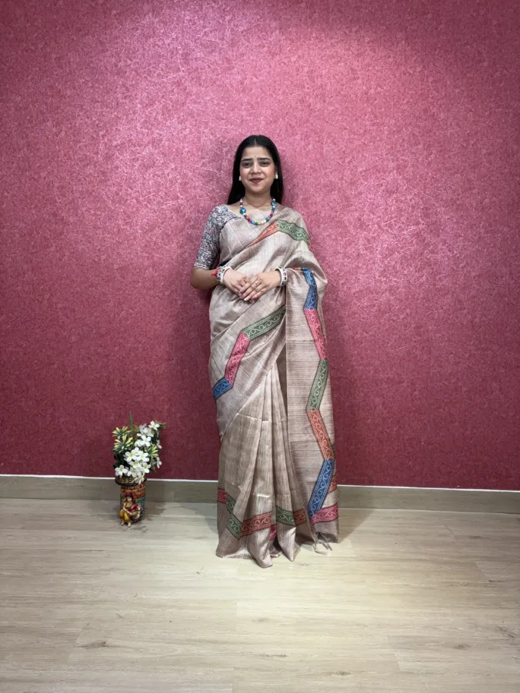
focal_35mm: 26
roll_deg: -1.8
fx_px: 521
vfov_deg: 67.3
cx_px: 260
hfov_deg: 53.1
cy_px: 346
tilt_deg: -7.2
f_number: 1.6
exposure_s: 1/148
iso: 32
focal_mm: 5.96
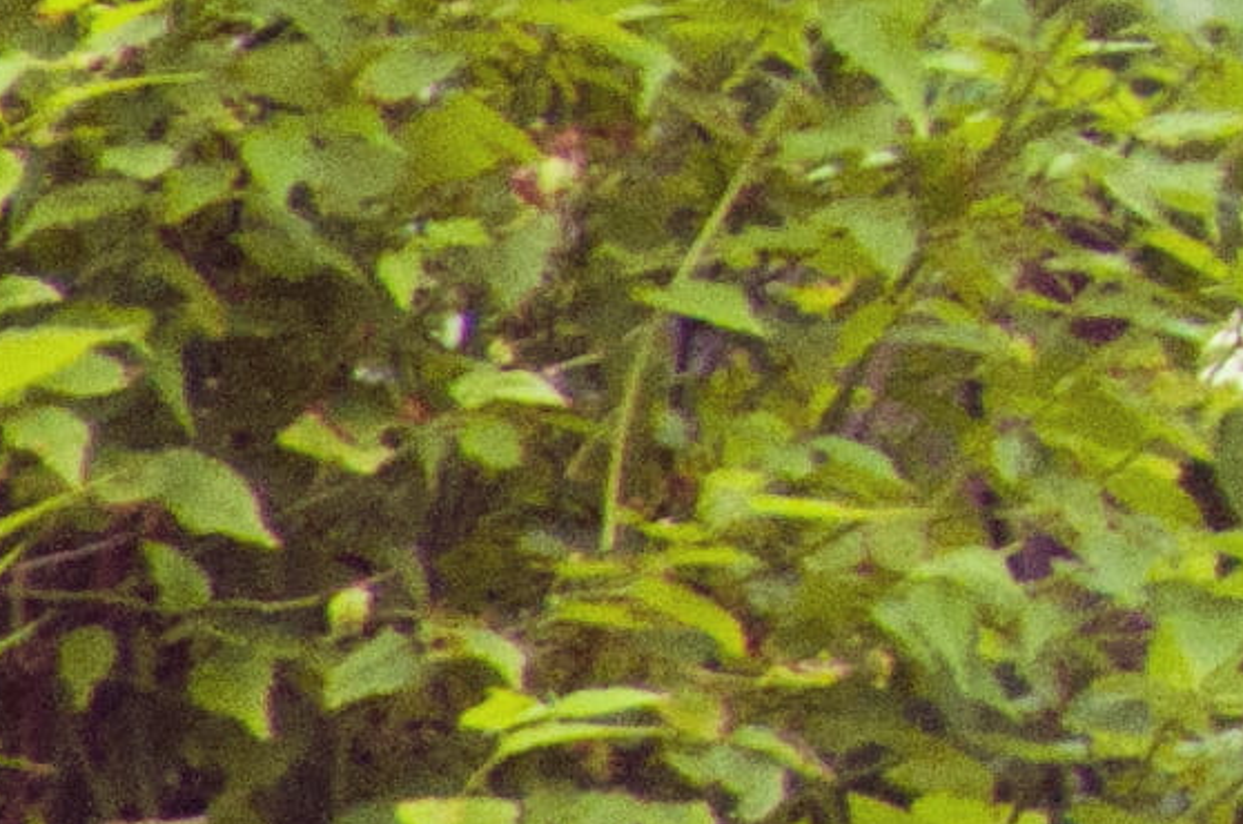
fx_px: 107334
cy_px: -1071
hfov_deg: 0.7
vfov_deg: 0.4
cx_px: 3994
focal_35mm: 3114
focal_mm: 270
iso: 800
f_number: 10
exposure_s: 1/100
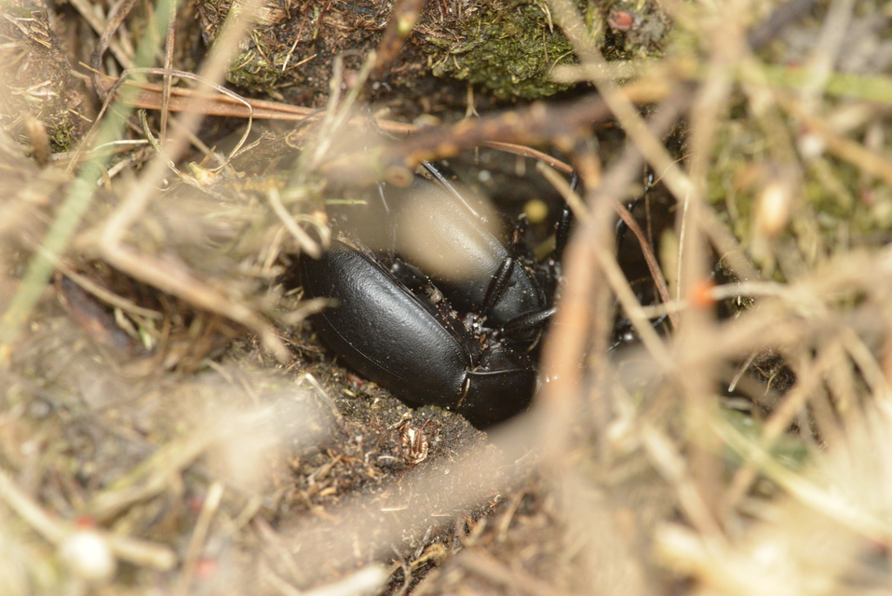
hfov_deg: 10.3
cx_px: 446
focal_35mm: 200
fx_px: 4958
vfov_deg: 6.9
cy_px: 298
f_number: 14
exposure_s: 1/200
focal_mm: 200
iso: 6400
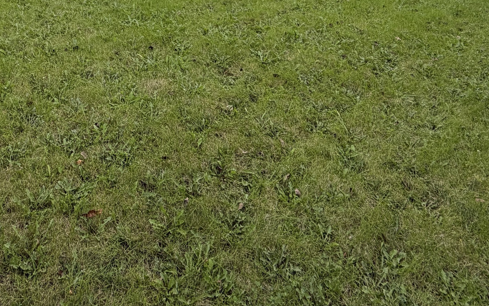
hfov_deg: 56.6
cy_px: -63
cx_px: 121
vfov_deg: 32.4
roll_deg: -1.1
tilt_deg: -7.0
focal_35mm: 32
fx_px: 426
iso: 32
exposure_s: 1/770
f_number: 2.2
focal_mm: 2.22
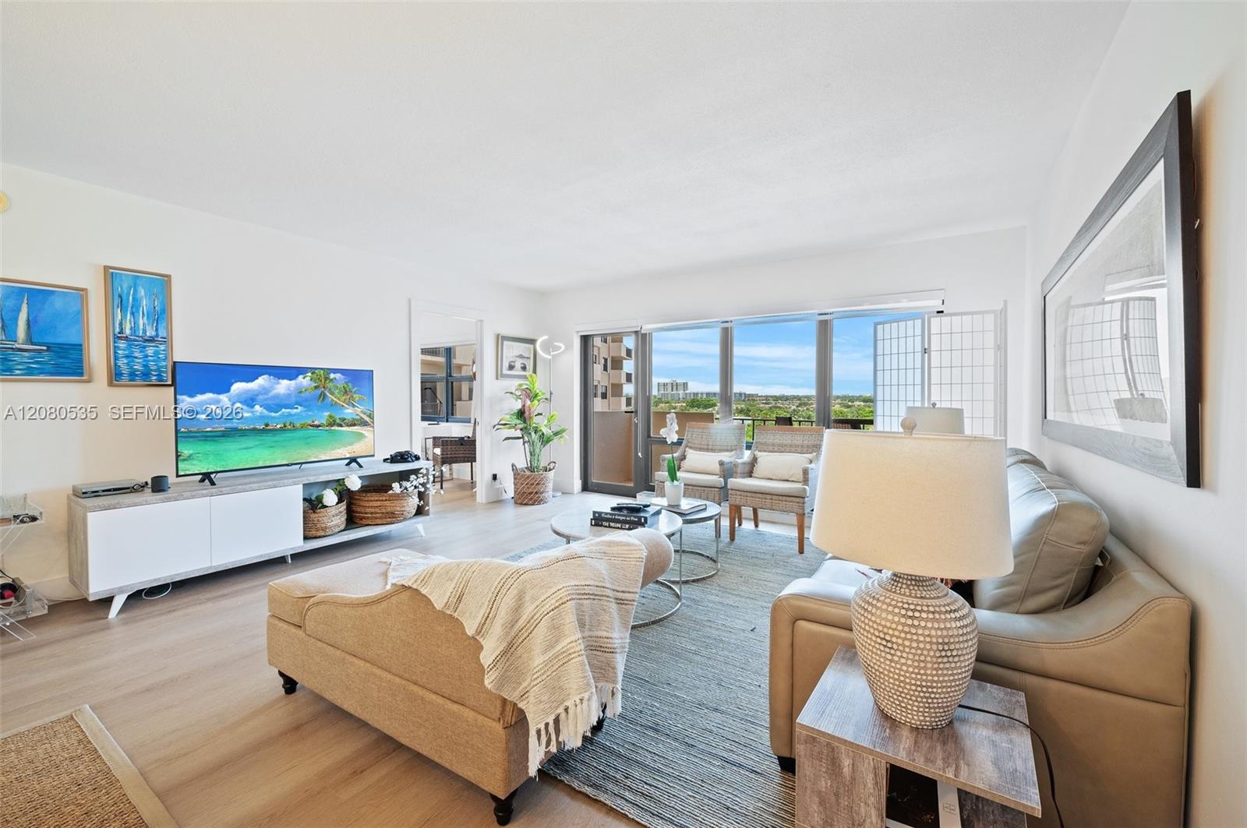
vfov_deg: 81.1
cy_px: 414
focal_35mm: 14
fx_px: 484
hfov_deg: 104.3
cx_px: 624
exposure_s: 1/10
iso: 200
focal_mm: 14
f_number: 8
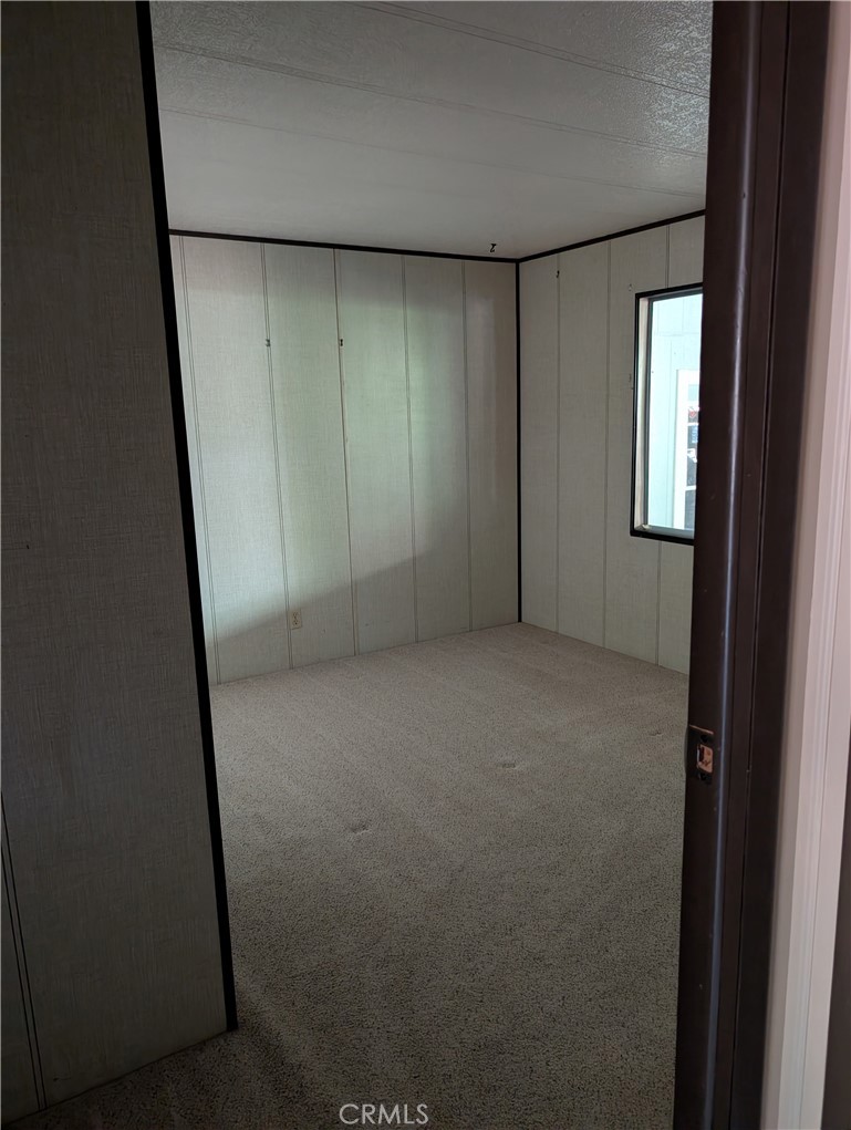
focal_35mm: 24
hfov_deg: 56.9
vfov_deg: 71.5
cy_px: 565
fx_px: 785
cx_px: 426
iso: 1184
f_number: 1.68
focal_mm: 6.9
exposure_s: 1/60
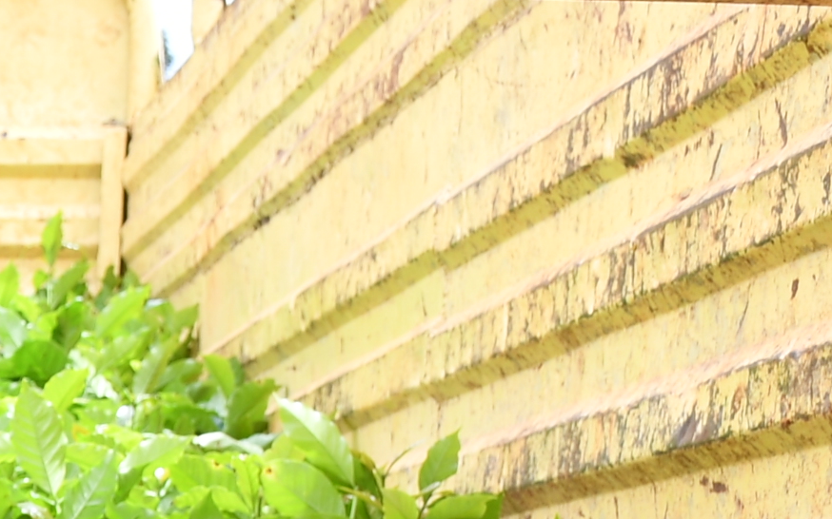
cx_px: -785
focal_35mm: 190
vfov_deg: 6.8
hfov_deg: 10.2
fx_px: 4308
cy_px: 722
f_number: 5.6
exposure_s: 1/100
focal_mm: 26
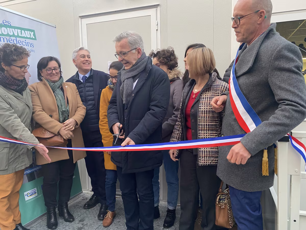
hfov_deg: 67.3
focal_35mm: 26
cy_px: 115
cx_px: 153
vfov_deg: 53.1
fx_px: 230
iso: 250
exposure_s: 1/60
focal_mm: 4.25
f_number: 1.8
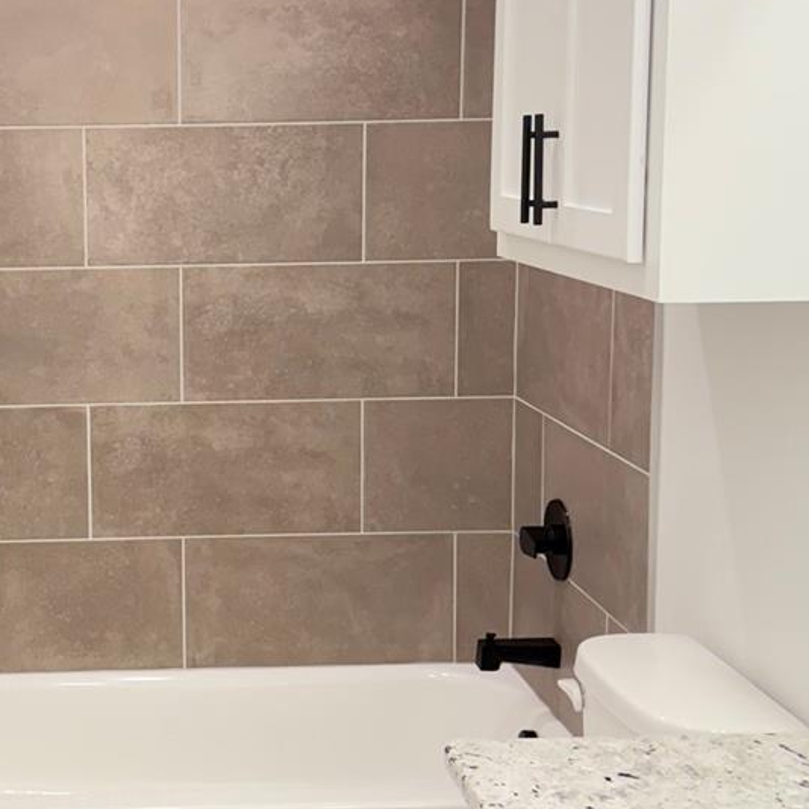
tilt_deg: -8.2
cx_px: 118
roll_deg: +0.6
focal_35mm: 61
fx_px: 1613
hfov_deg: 27.4
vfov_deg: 28.1
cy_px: 329
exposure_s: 1/120
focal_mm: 6.76
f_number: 1.78
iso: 320
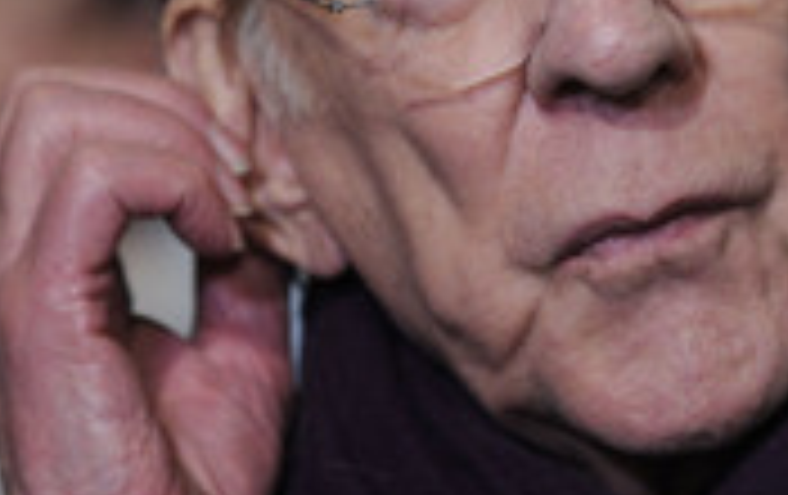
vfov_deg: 2.9
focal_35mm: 458
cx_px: 509
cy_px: 86
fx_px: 9852
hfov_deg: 4.6
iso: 1600
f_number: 4.5
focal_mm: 175
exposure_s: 1/200
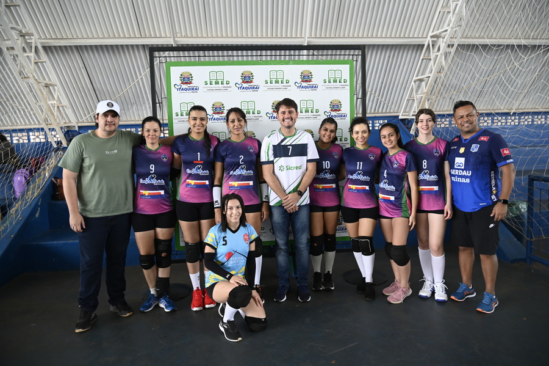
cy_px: 183
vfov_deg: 53.1
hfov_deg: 73.8
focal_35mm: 24
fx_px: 366
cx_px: 274
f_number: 4
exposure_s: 1/40
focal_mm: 24
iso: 320
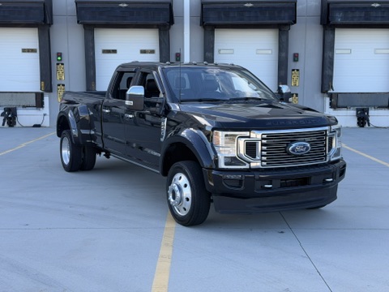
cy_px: 146
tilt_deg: -7.1
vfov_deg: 30.3
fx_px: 539
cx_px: 194
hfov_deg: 39.7
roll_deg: +0.5
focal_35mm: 48
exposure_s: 1/699
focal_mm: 6.76
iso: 64
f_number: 1.78
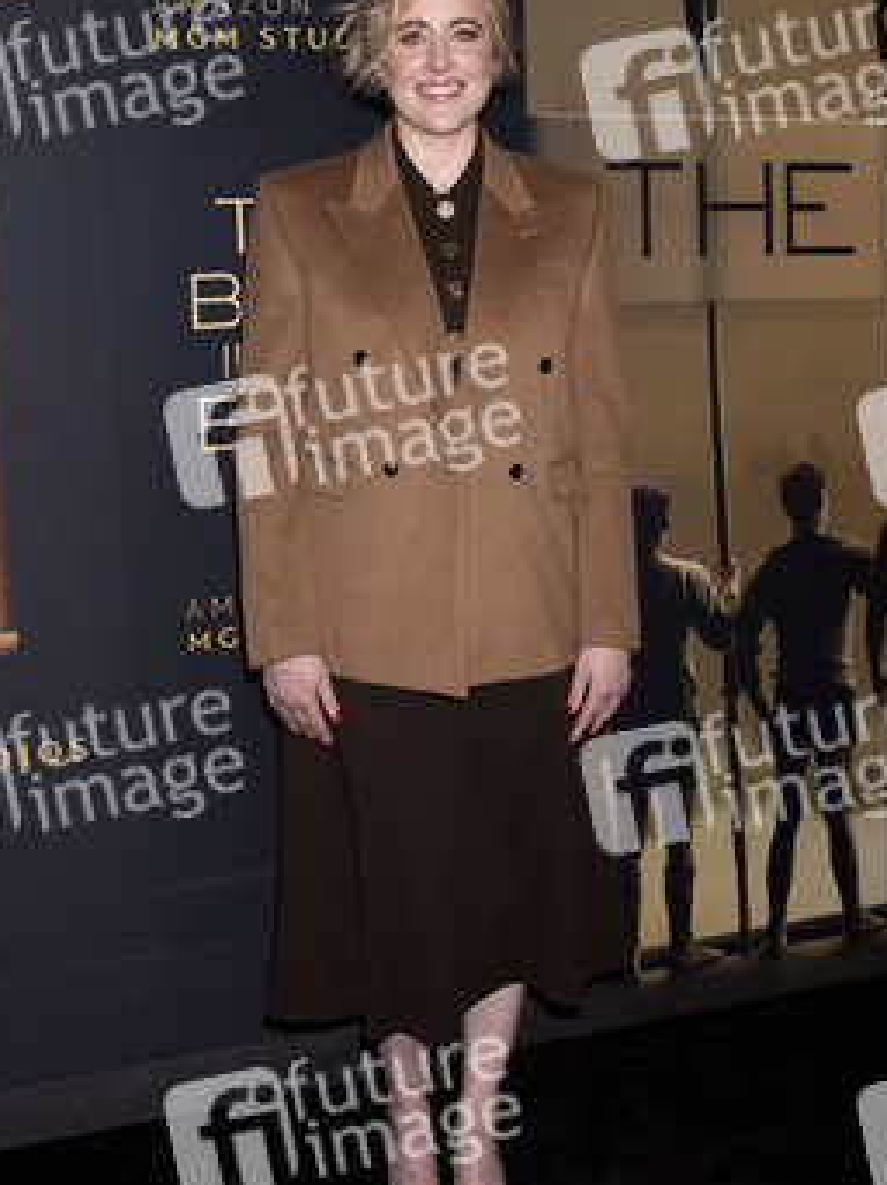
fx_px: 924
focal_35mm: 27
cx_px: 444
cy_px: 599
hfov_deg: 51.3
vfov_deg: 65.4
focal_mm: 24
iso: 400
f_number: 6.3
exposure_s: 1/200
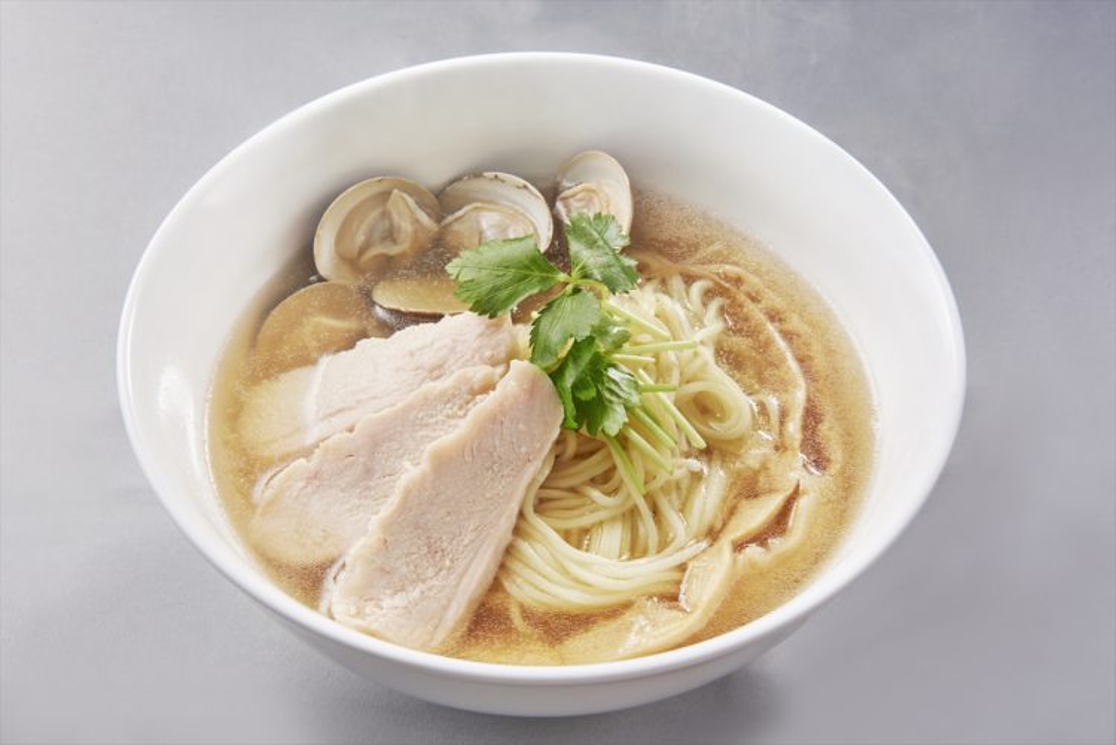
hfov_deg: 28.8
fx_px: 2171
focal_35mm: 70
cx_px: 558
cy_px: 372
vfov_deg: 19.5
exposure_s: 1/125
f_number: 22
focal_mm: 70
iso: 100
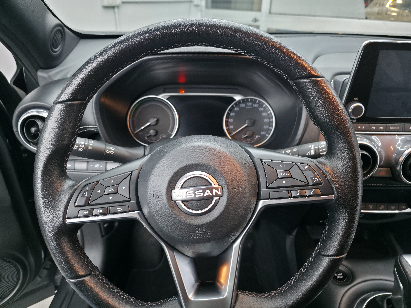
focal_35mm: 23
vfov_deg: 58.9
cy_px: 154
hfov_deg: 73.9
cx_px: 206
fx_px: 273
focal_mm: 6.3
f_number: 1.7
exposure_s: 1/50
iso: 320
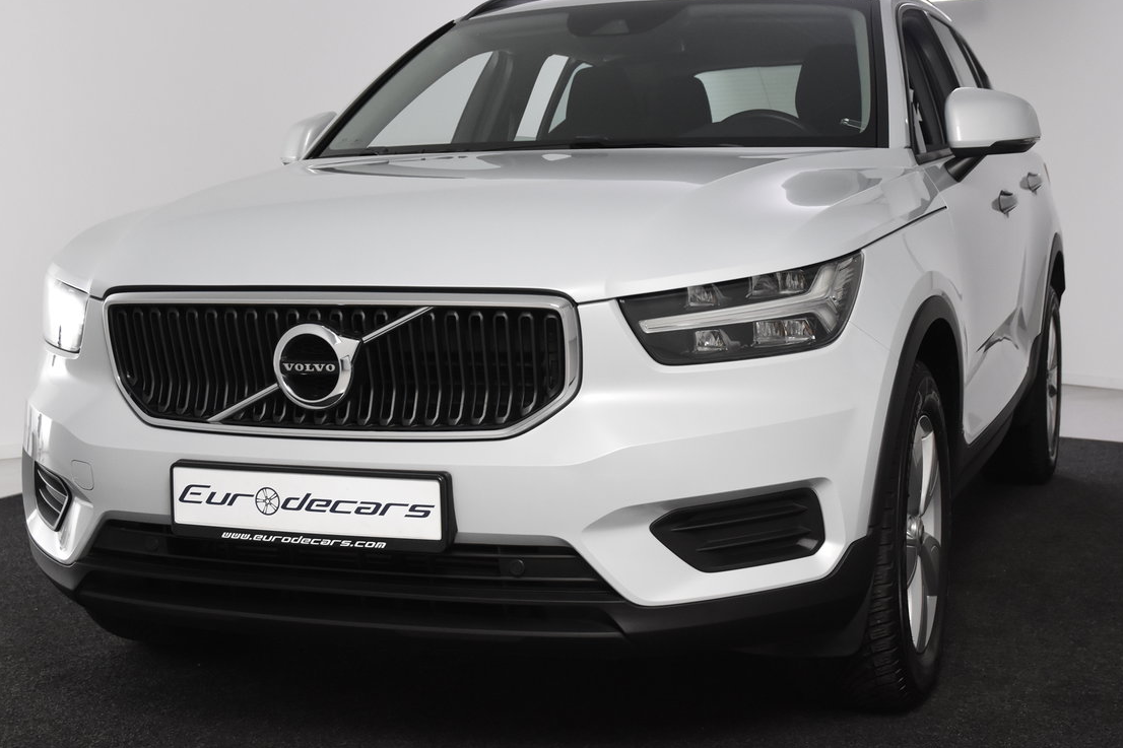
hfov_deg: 33.9
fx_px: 1840
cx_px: 566
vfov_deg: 23.0
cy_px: 371
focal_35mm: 59
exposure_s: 1/125
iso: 1600
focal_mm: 34
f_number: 5.6
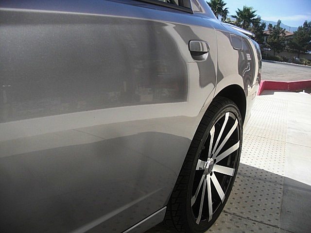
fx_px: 323
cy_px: 116
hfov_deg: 51.4
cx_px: 156
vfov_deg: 39.7
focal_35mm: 36
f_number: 2.8
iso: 50
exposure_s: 1/640
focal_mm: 6.3
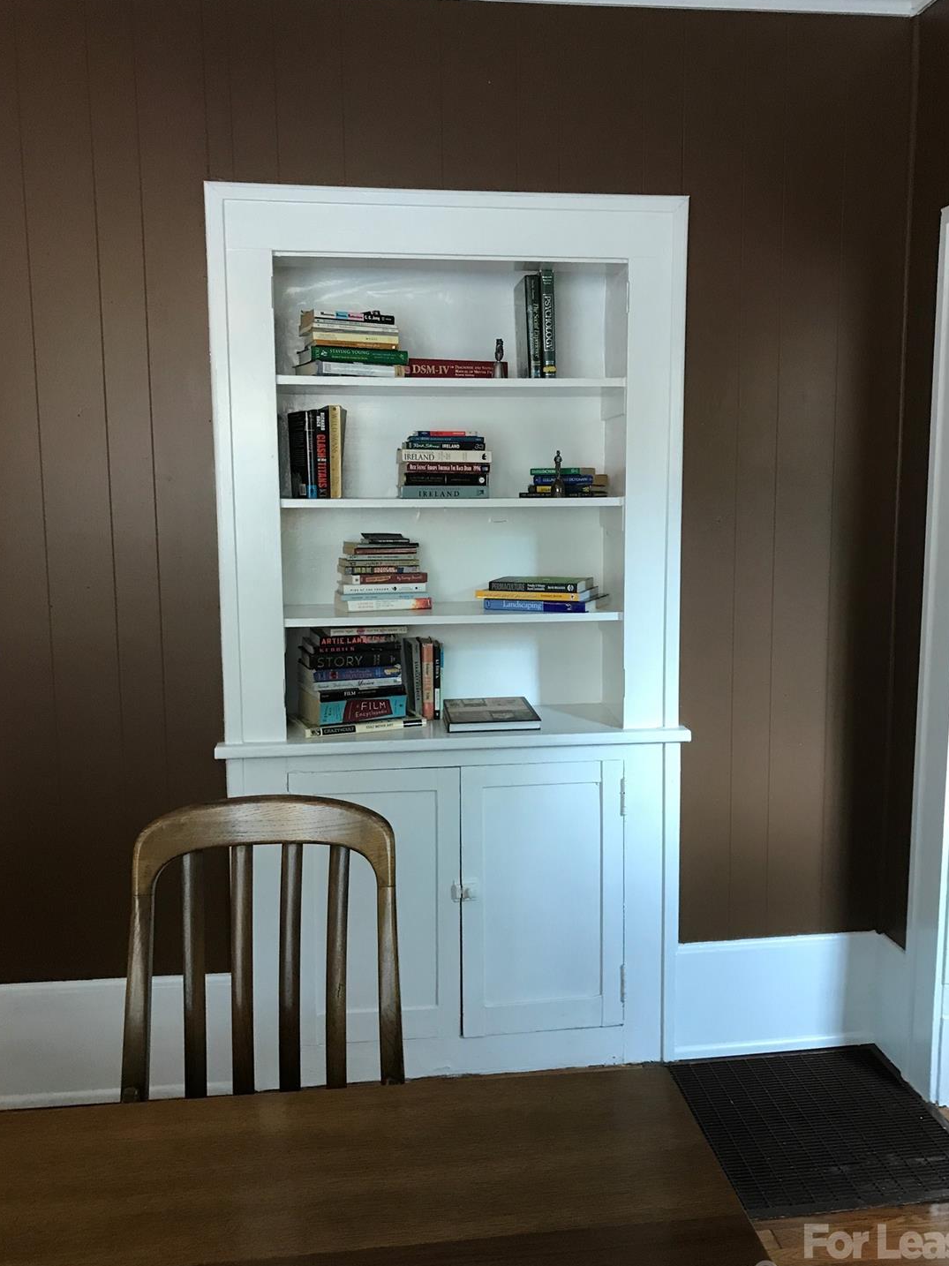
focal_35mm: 30
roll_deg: +1.2
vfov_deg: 60.0
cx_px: 486
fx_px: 1097
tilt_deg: -7.6
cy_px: 644
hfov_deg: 46.8
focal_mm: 3.99
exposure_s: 1/15
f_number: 1.8
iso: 50
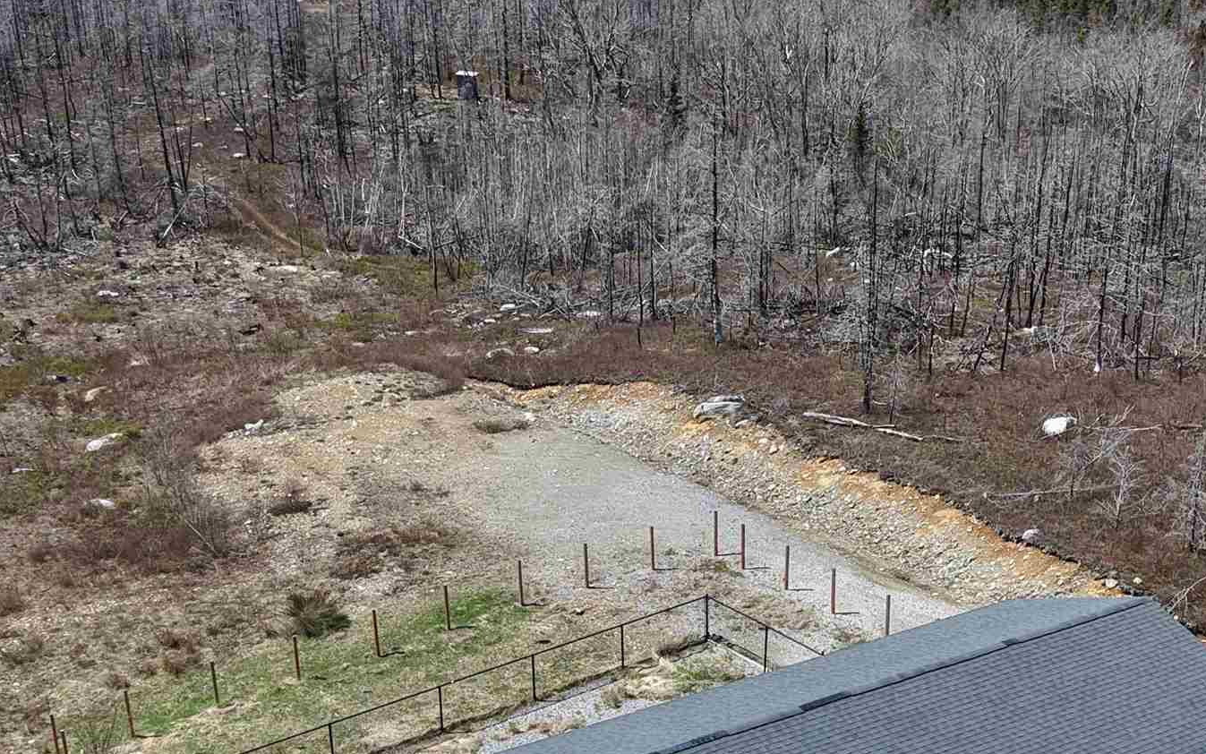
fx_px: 1906
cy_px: 700
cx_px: 744
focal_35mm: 58
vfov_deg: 21.8
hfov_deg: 34.9
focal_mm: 8.67
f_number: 1.8
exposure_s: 1/4000
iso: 160
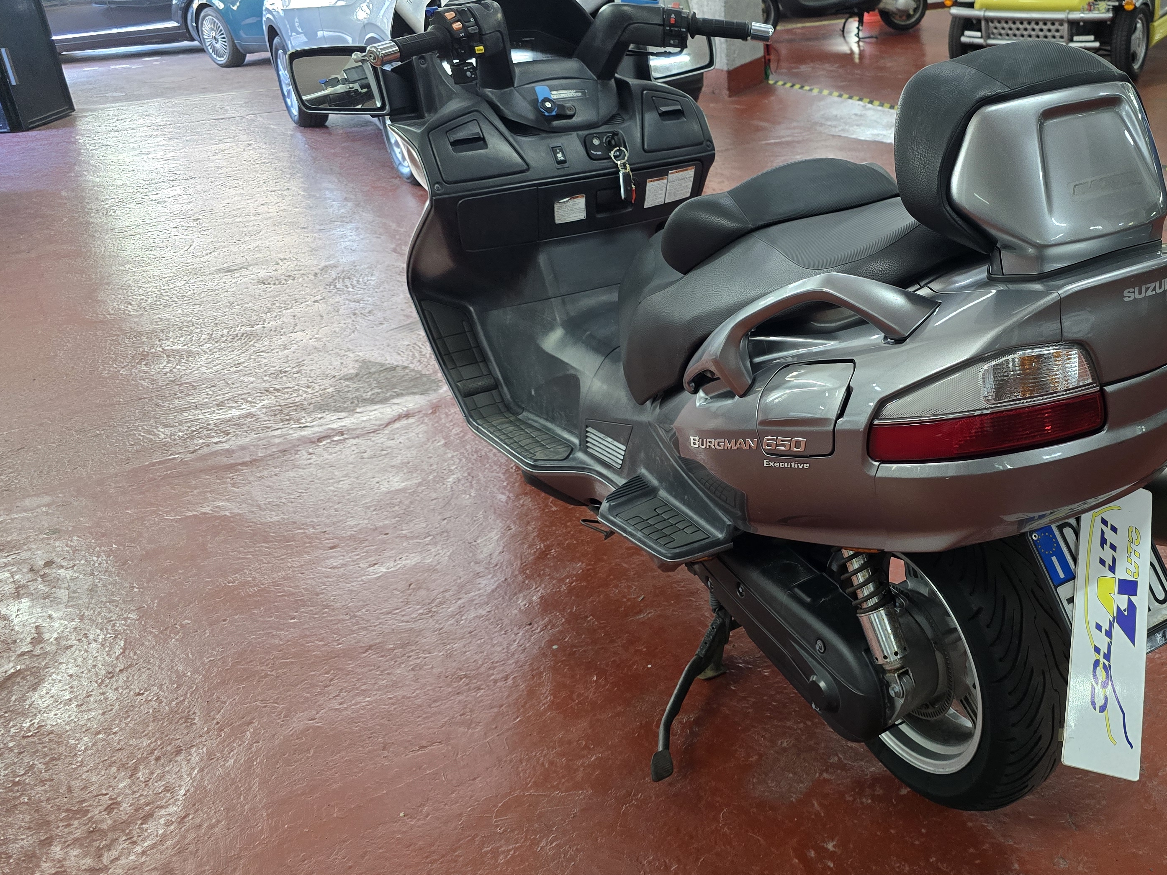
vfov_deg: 42.9
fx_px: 1113
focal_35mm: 33
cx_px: 833
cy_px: 430
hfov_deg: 53.5
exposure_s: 1/100
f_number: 1.7
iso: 640
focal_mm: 6.3
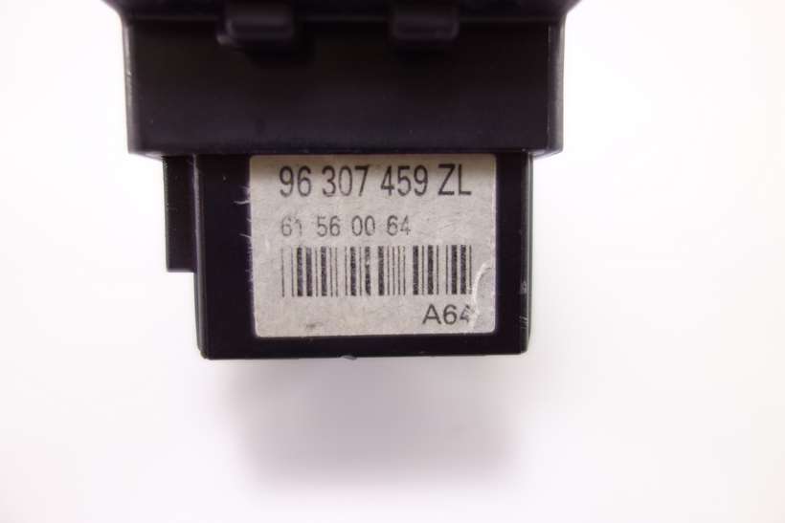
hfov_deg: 65.5
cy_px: 262
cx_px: 392
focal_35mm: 28
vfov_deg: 46.4
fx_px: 611
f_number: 1.8
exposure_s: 1/100
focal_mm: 10.4
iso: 125
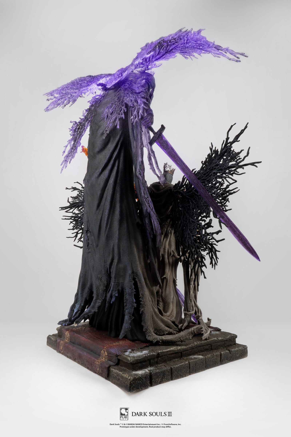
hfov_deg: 46.4
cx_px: 146
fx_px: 339
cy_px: 218
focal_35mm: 28
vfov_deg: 65.5
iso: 640
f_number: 22
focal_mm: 28
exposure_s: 1/8
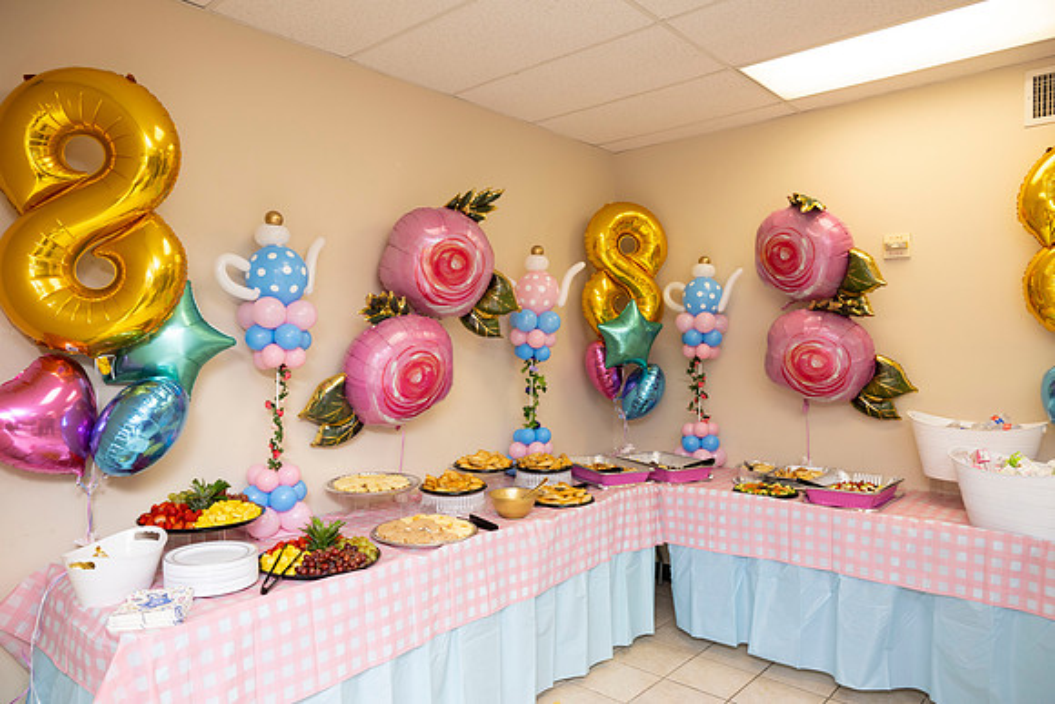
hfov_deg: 73.7
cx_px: 528
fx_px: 703
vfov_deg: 53.2
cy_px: 352
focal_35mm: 24
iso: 400
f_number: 5
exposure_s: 1/100
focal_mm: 24
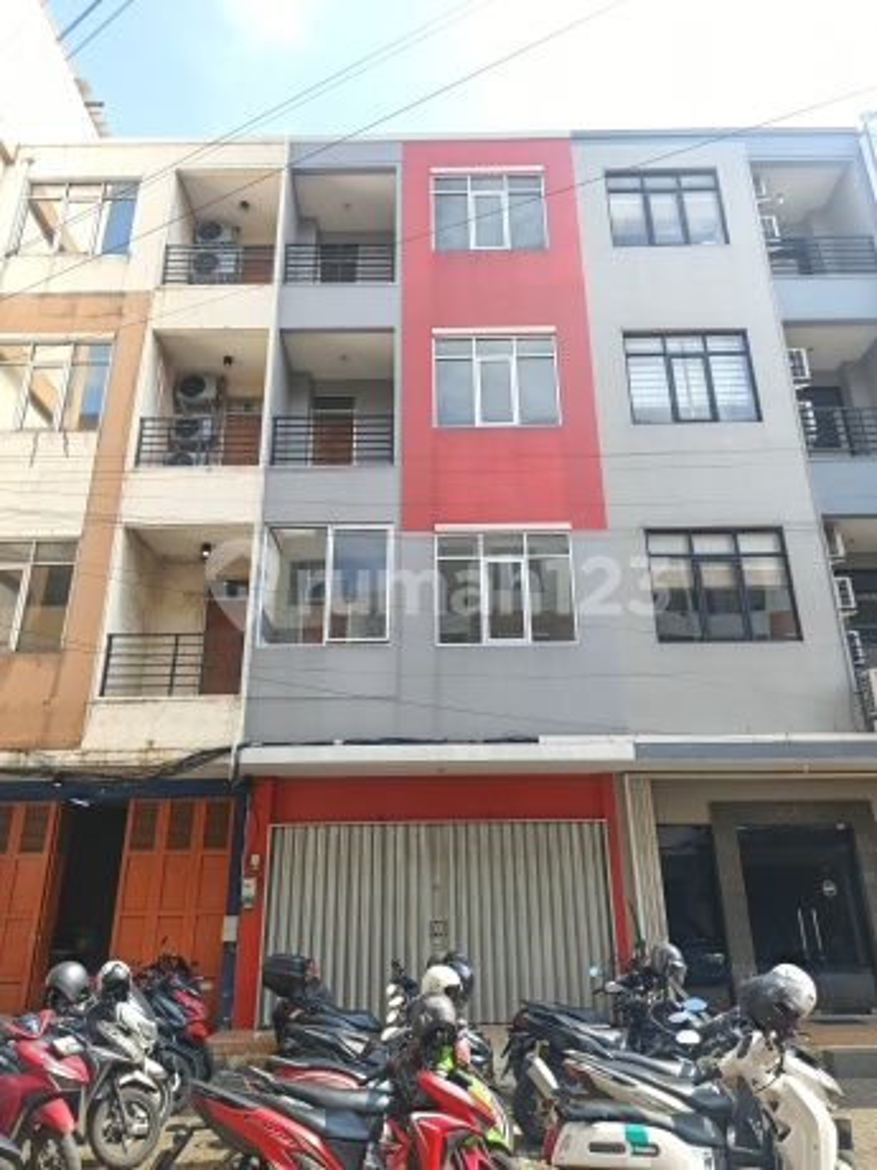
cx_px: 438
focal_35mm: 23
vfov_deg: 73.9
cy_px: 585
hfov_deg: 58.9
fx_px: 777
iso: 50
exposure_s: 1/397
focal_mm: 5.56
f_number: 1.8
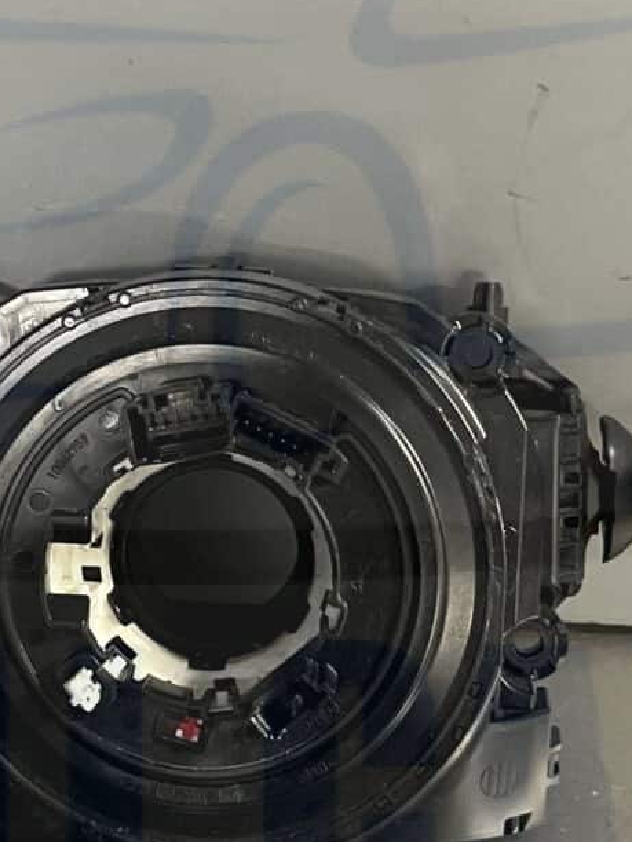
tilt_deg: -37.5
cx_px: 230
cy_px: 475
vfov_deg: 22.5
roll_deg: +0.1
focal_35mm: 87
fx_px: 2118
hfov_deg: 16.9
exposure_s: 1/50
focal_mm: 5.1
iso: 320
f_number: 1.6
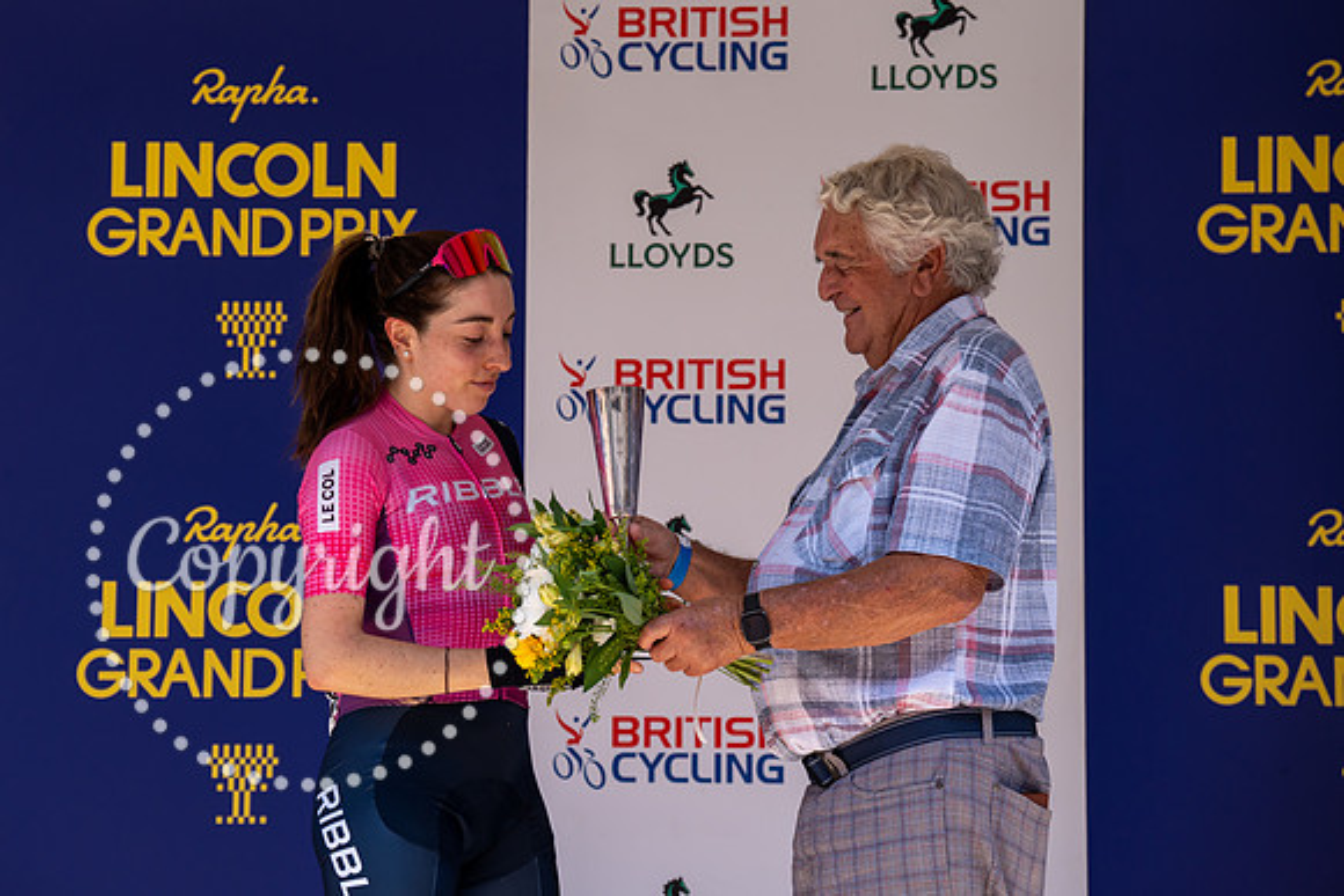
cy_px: 394
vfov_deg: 9.9
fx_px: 5163
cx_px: 592
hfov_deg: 14.8
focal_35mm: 138
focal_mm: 121
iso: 400
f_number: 4
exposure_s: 1/1000
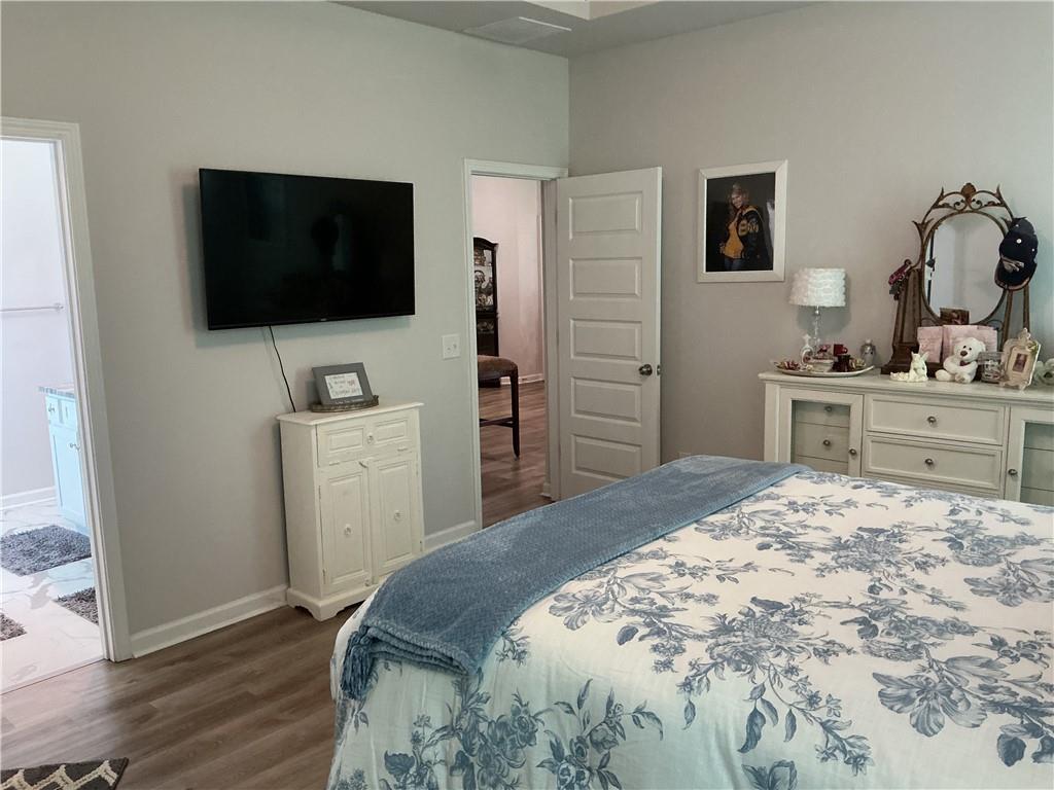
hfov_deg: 61.7
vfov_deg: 48.2
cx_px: 527
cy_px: 395
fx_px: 883
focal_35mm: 29
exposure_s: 1/60
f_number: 1.8
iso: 200
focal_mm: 3
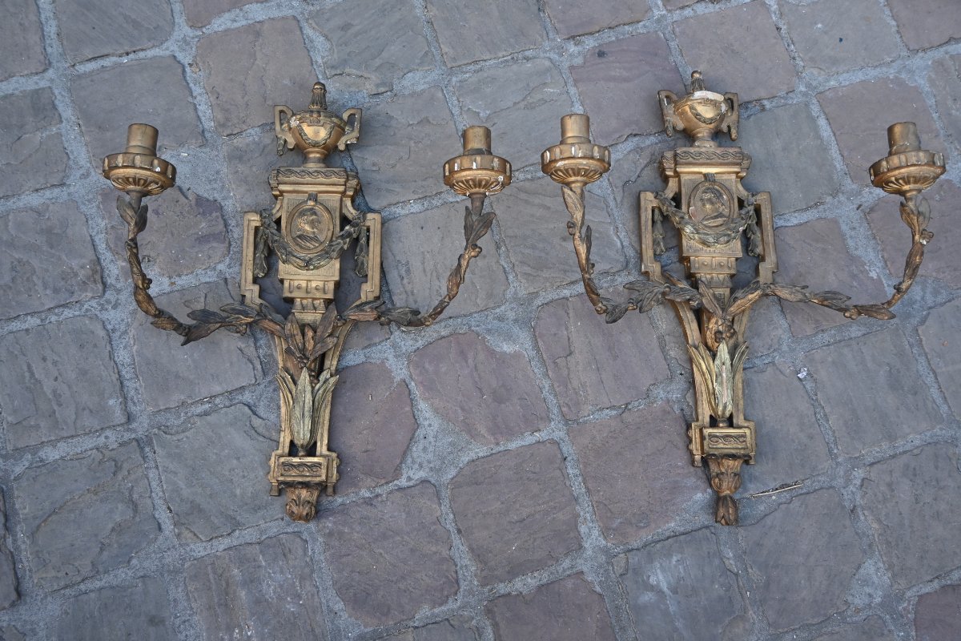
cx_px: 480
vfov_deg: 36.2
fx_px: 981
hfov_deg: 52.2
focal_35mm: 37
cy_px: 320
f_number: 3.8
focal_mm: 24.5
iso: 400
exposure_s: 1/200
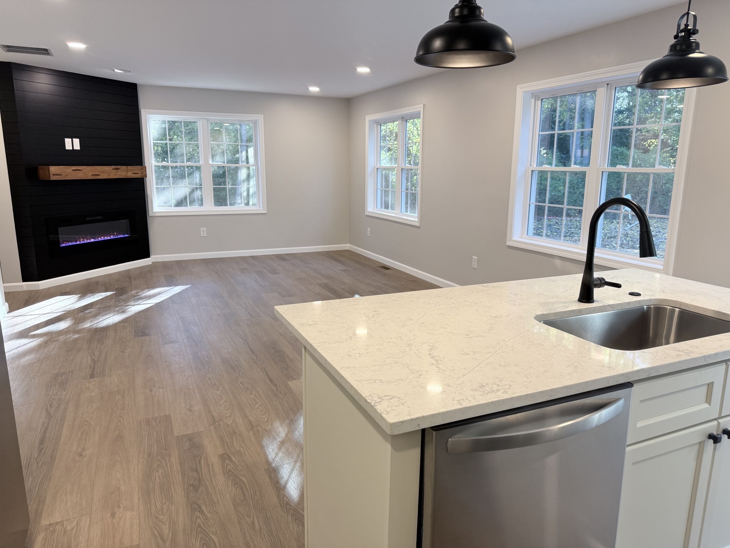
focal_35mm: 24
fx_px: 506
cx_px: 365
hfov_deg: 71.6
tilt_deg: -11.5
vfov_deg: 56.8
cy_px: 274
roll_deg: -0.2
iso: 125
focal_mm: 6.76
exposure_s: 1/120
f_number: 1.78
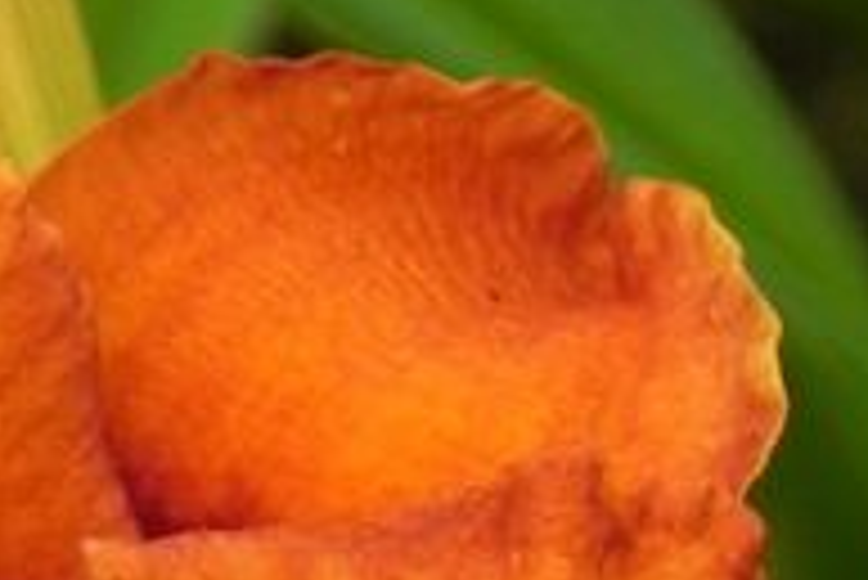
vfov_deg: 1.1
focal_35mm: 1255
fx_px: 30281
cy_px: 1057
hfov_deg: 1.6
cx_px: -166
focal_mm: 51.8
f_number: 5
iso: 160
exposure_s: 1/200
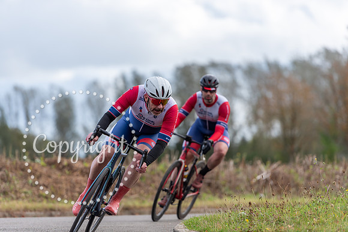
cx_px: 174
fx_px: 1934
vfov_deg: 6.9
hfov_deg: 10.3
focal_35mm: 200
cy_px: 116
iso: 160
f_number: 2.8
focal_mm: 200
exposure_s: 1/2000
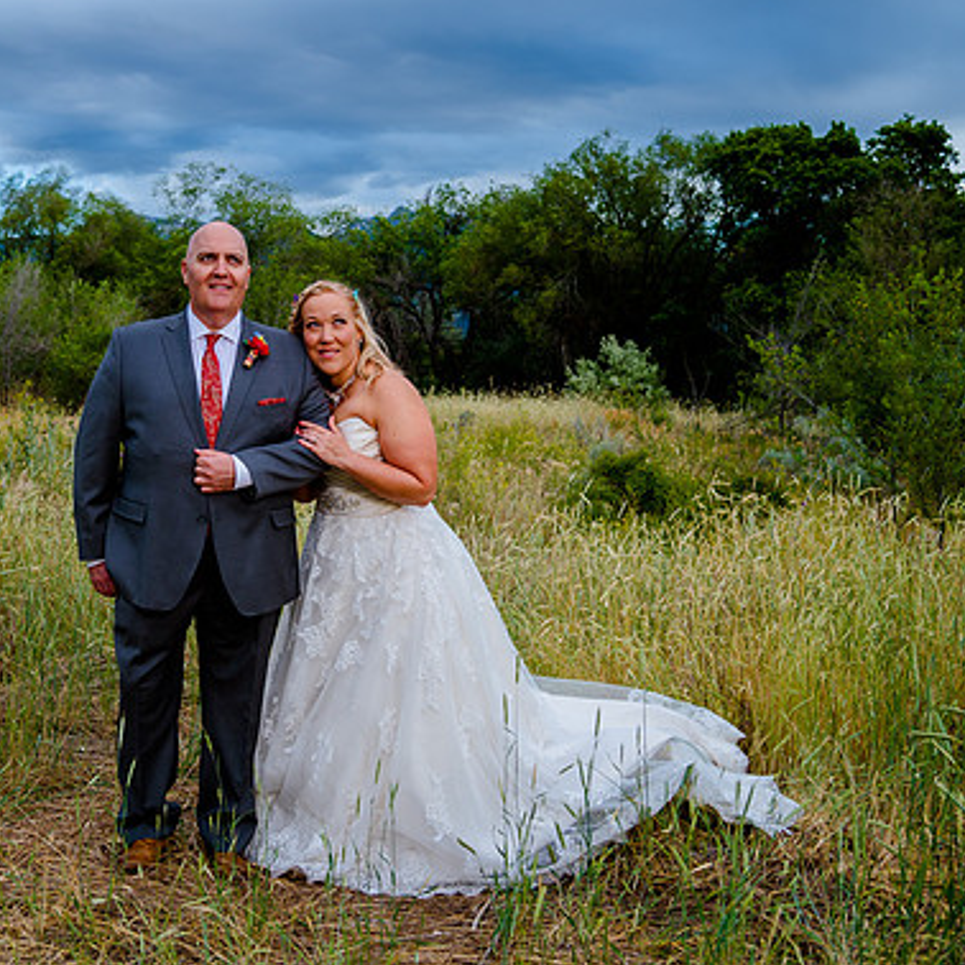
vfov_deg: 37.5
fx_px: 1419
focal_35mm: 45
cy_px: 464
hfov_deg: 37.3
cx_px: 348
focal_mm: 30
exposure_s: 1/250
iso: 125
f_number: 4
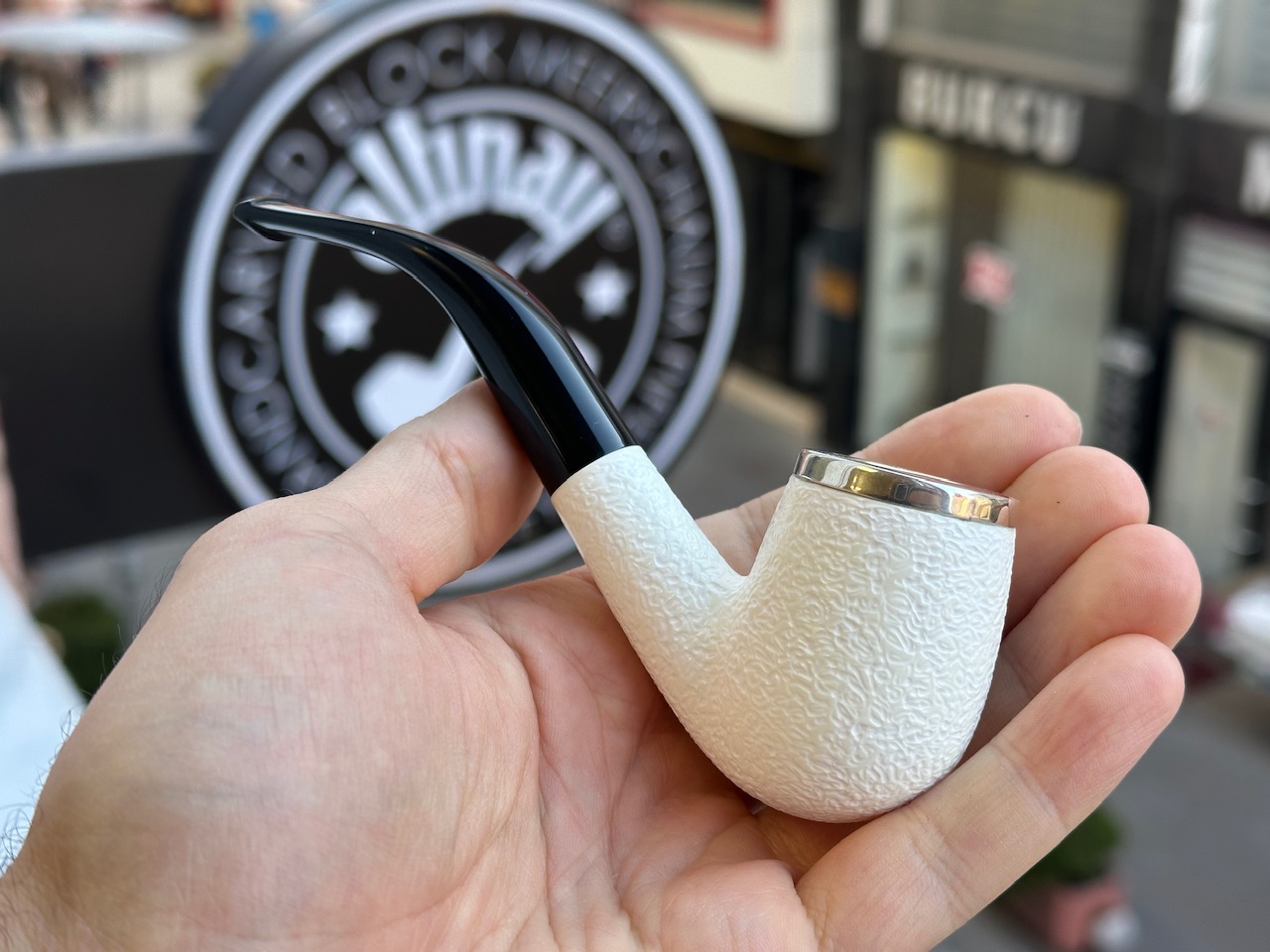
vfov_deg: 30.3
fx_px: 1761
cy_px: 476
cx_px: 635
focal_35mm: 48
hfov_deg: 39.7
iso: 50
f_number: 1.78
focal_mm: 6.86
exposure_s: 1/182
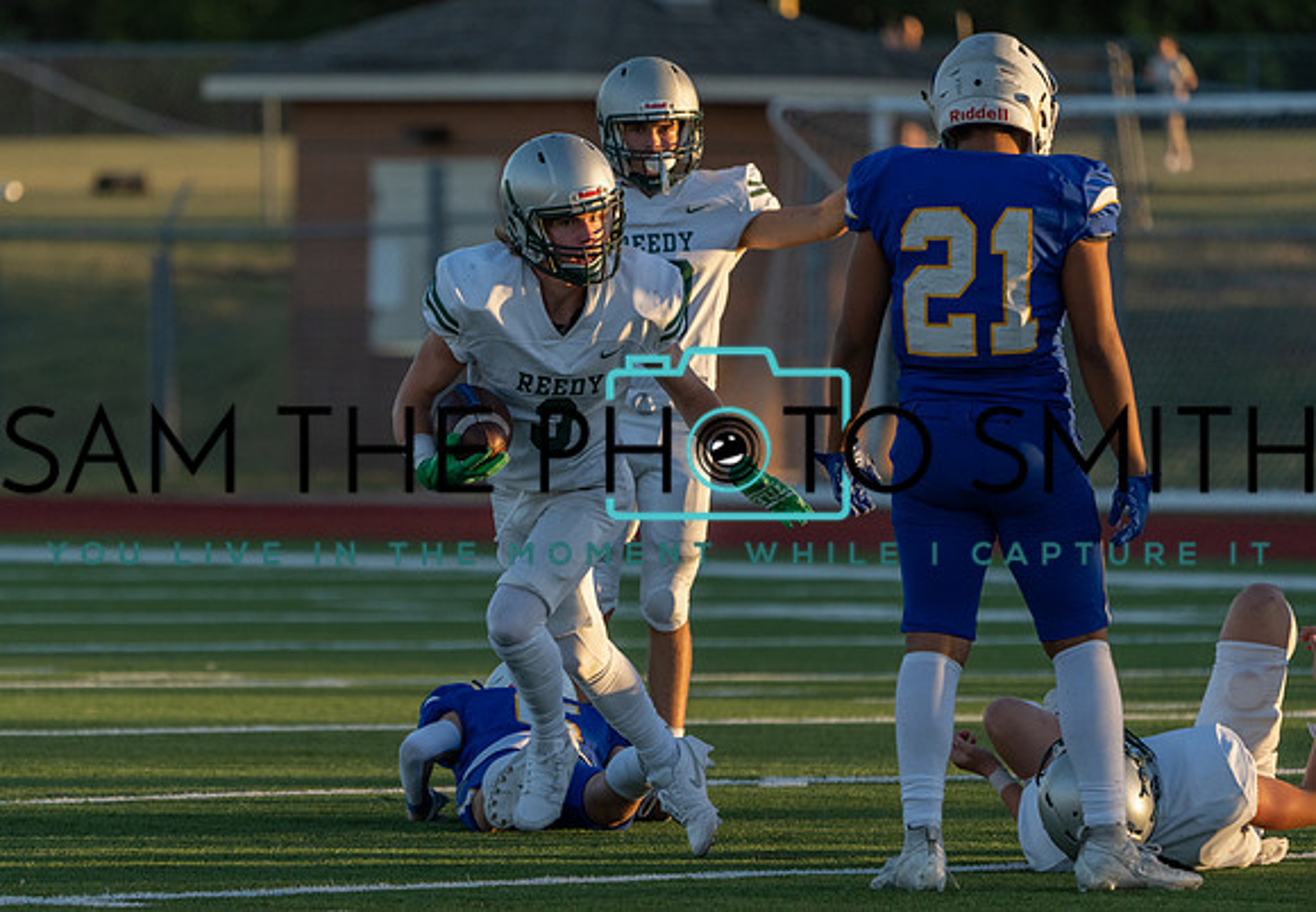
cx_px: 521
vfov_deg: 3.4
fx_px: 15539
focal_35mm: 420
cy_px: 527
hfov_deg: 4.8
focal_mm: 339
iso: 1000
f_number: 5.6
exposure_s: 1/1250
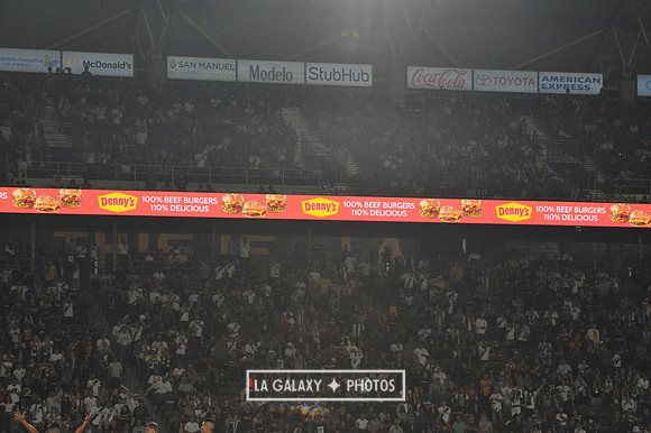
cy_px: 216
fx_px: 2349
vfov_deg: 10.5
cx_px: 326
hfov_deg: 15.8
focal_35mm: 130
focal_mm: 130
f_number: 11
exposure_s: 1/500
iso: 3200
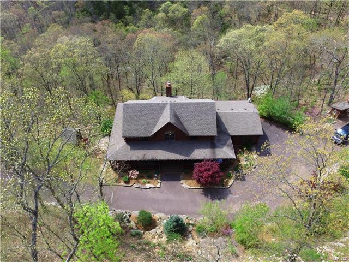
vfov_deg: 66.0
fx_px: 202
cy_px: 131
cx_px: 174
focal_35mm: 20
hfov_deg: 81.7
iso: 100
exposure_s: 1/664
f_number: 2.8
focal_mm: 3.61
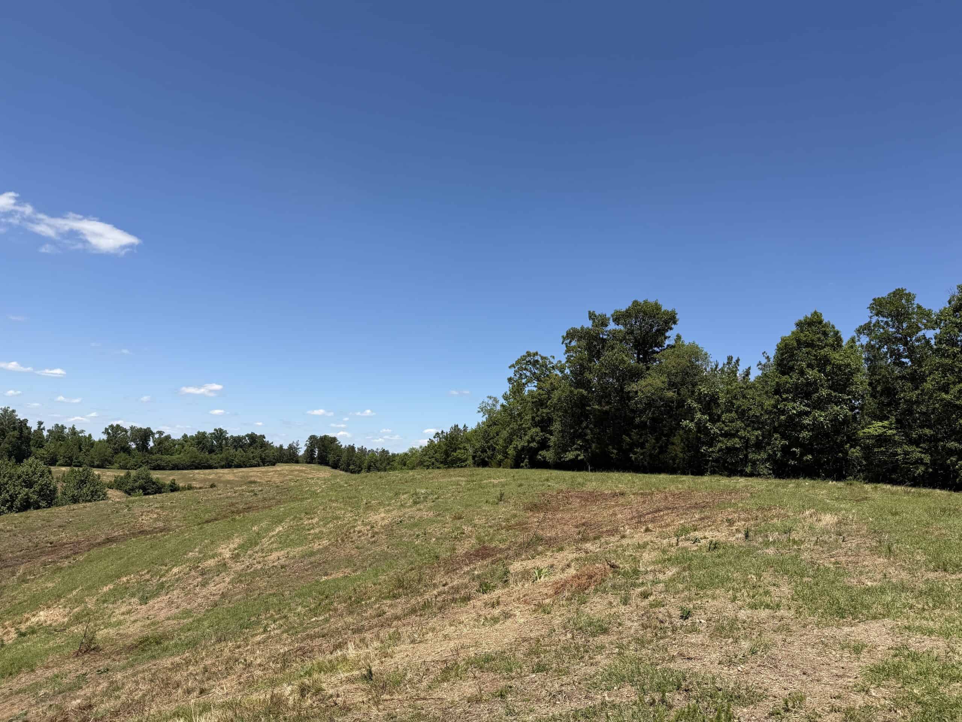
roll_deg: +0.4
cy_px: 361
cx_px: 481
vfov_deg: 56.8
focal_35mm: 24
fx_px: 667
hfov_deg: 71.6
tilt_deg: +10.4
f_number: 1.78
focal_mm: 6.76
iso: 80
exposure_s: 1/5319
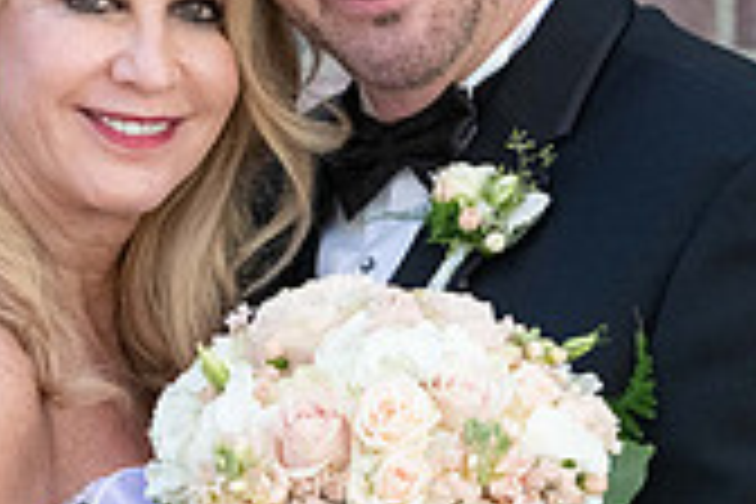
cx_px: 389
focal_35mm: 329
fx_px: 6908
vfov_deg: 4.2
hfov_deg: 6.3
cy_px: 190
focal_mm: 86
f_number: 5
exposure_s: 1/1000
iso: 800
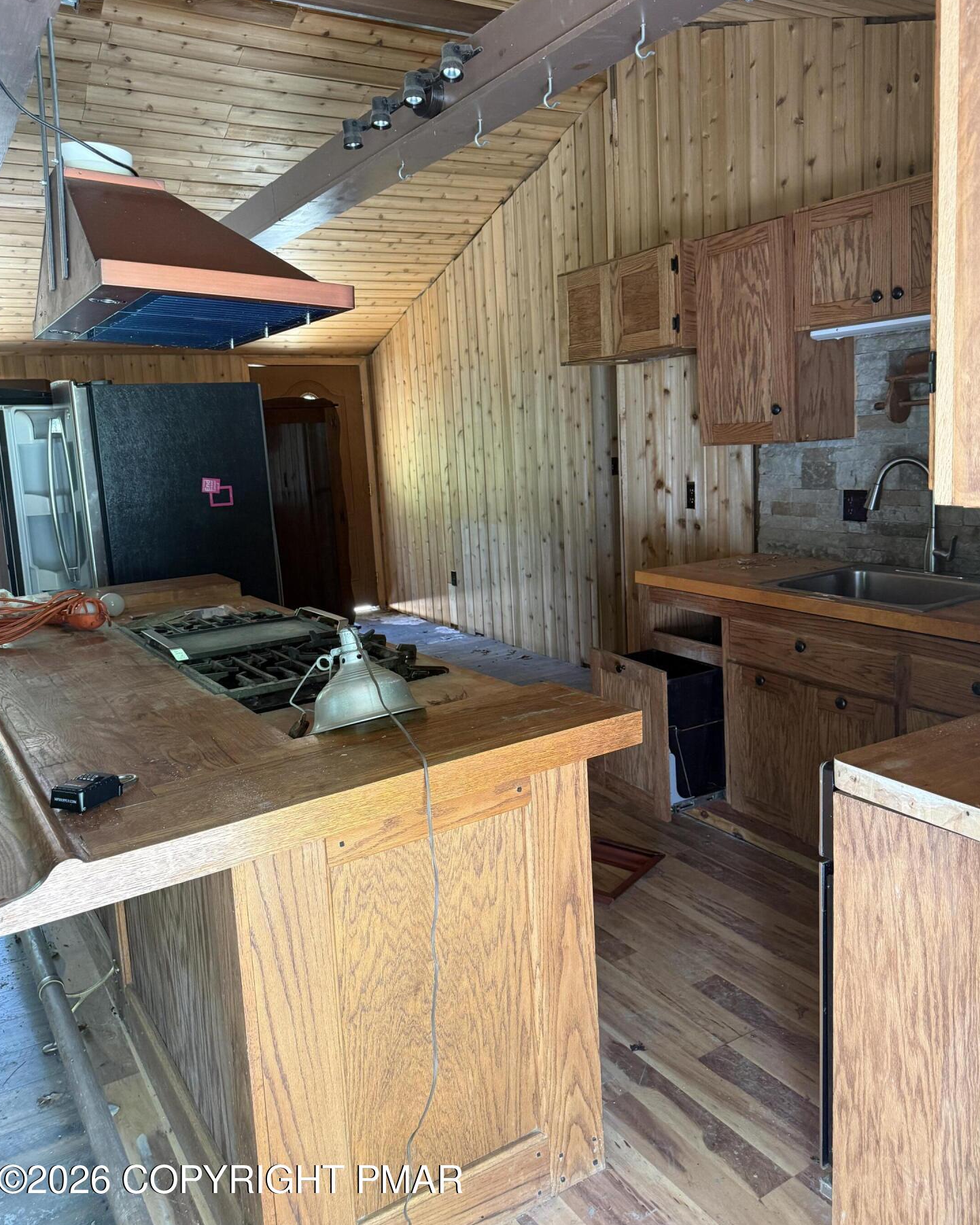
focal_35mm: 26
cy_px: 562
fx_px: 942
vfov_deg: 65.9
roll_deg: +2.5
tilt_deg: -6.2
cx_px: 504
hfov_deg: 54.9
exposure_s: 1/60
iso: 250
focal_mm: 6.76
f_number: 1.78
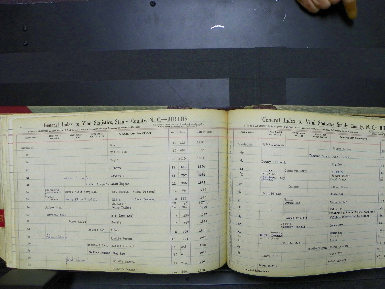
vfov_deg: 44.2
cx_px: 235
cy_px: 147
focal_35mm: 32
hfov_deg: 56.3
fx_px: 356
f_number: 2.8
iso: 125
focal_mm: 4.6
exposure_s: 1/30
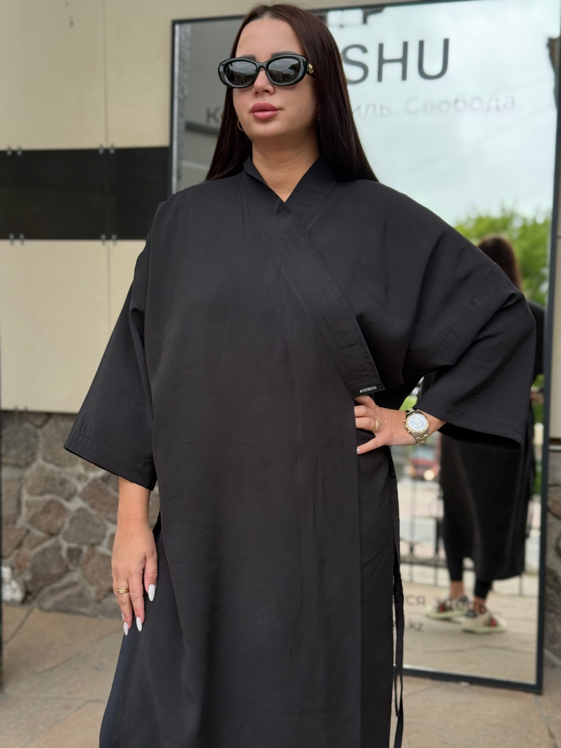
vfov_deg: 39.7
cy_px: 374
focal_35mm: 48
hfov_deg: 30.3
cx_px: 280
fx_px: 1037
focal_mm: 6.76
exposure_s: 1/242
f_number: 1.78
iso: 100
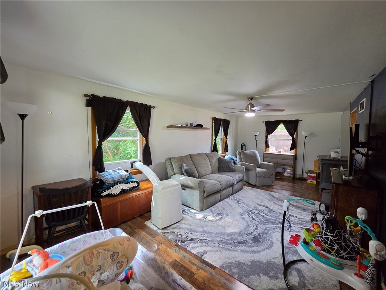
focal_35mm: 13
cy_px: 145
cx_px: 193
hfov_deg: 106.2
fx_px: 145
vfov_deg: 89.9
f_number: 2.2
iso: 320
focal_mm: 2.2
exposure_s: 1/60
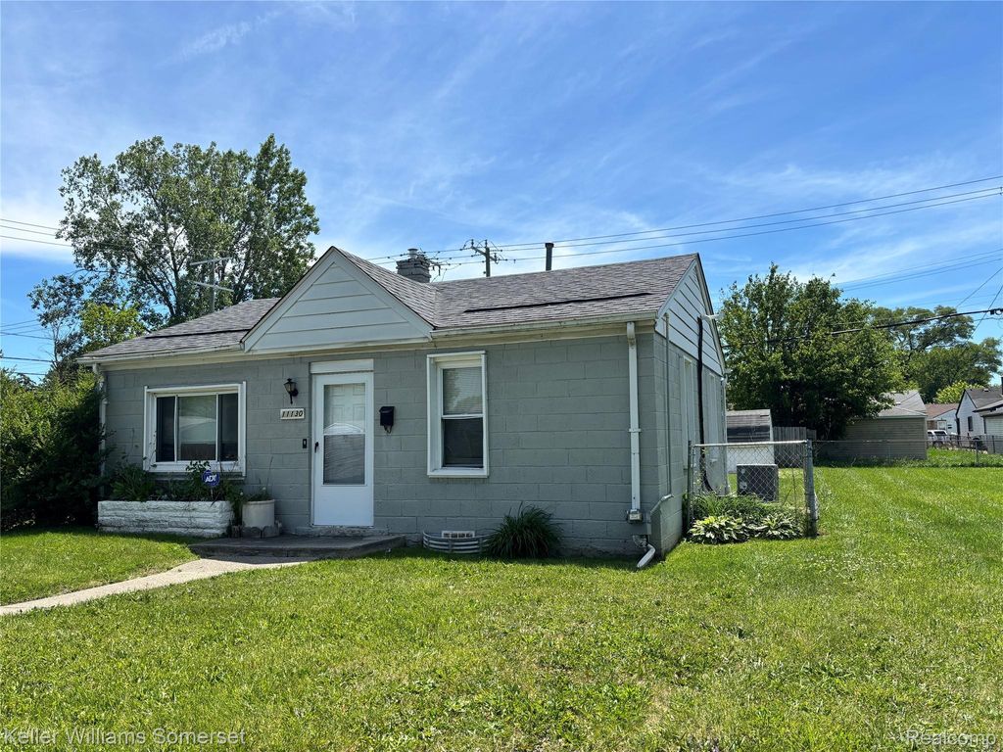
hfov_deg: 67.3
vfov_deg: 53.1
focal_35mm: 26
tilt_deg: +3.8
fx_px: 753
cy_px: 376
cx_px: 502
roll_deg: +1.1
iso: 50
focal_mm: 5.96
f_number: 1.6
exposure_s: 1/3413
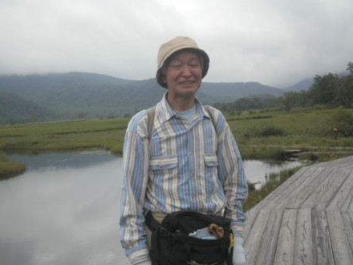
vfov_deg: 32.9
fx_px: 449
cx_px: 178
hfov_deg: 42.9
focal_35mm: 44
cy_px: 130
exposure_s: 1/125
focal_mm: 7.61
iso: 100
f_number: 10.1
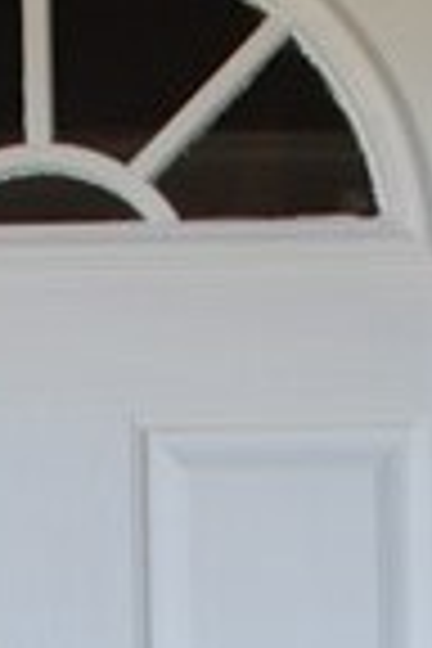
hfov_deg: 6.7
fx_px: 3654
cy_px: 1420
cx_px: -18
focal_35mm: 203
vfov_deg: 9.3
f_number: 5
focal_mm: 18
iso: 200
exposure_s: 1/100
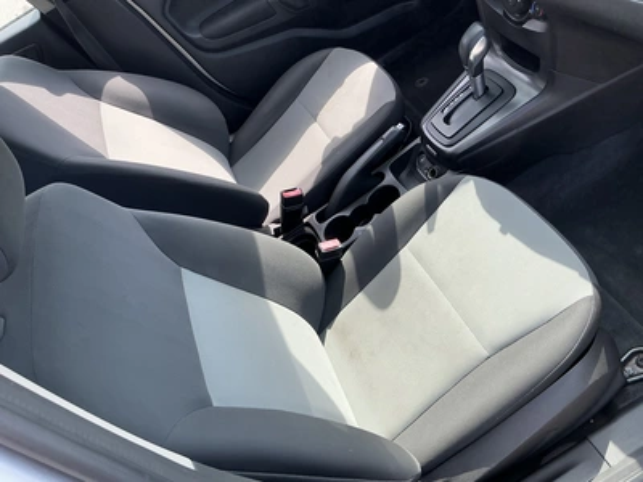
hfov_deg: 63.4
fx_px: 520
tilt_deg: -43.0
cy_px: 241
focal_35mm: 28
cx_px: 322
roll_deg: +39.0
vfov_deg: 49.7
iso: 20
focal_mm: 3
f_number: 1.8
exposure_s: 1/243
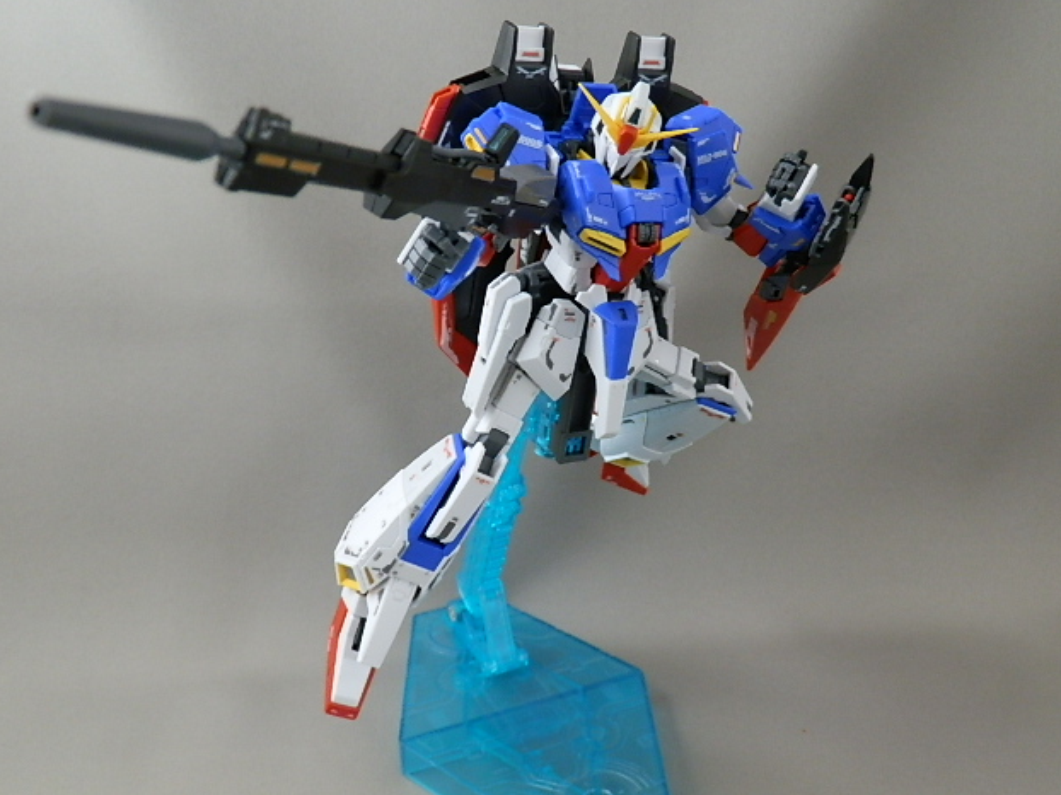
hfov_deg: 52.6
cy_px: 387
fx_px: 1072
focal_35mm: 35
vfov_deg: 40.7
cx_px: 537
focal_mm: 6.17
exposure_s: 1/8
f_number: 3.5
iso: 200
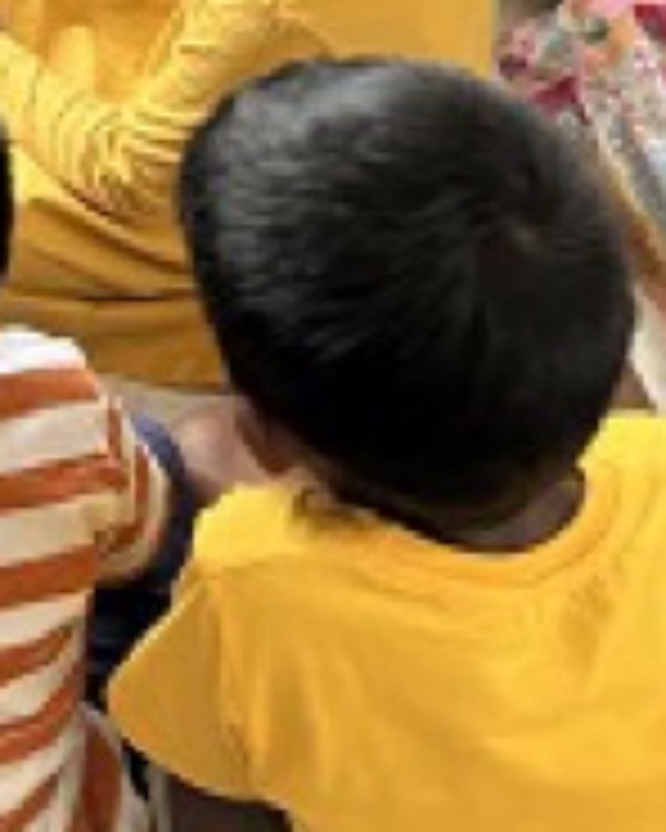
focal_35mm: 88
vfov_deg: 20.0
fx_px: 2168
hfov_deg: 15.7
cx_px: -410
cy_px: -238
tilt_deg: -45.5
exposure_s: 1/60
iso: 160
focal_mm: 5.7
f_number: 1.5
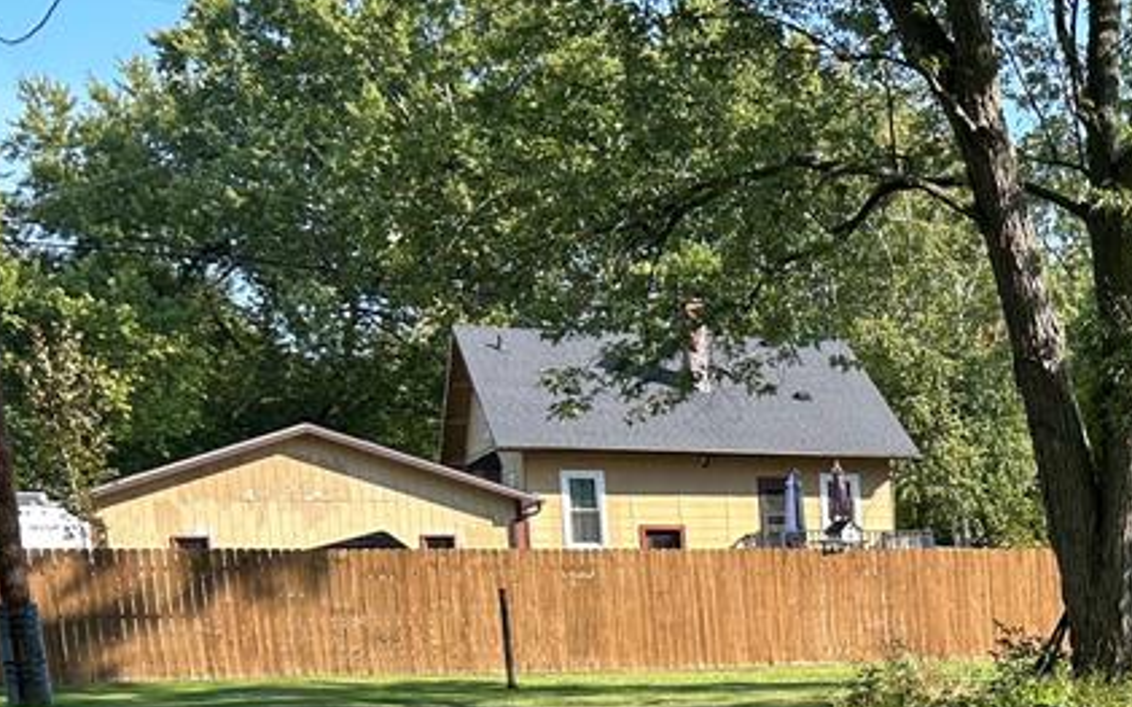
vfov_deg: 18.1
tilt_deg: -10.3
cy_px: 919
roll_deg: +1.4
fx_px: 2067
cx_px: 1250
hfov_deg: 27.9
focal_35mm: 67
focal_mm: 5.7
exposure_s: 1/1183
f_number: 1.5
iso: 50
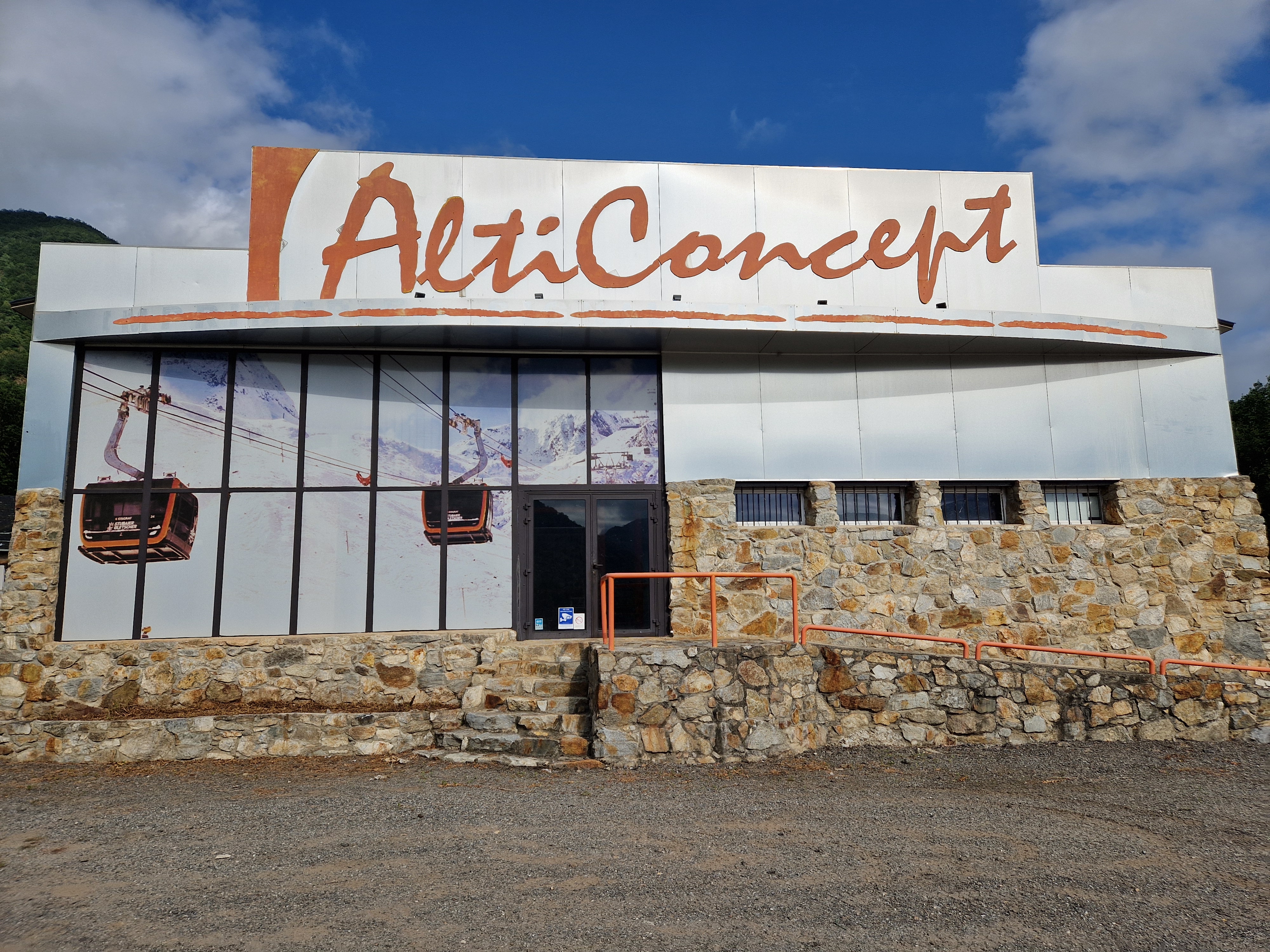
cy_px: 476
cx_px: 635
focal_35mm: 23
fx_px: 844
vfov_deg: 58.9
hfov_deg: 73.9
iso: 50
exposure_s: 1/3648
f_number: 1.8
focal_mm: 5.4
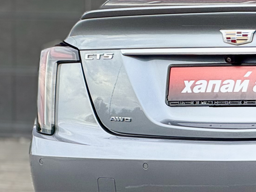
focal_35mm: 438
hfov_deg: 4.5
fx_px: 3238
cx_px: 445
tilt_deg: -2.3
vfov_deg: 3.4
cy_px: 70
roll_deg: +0.6
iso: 50
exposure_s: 1/414
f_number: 2.8
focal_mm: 15.66
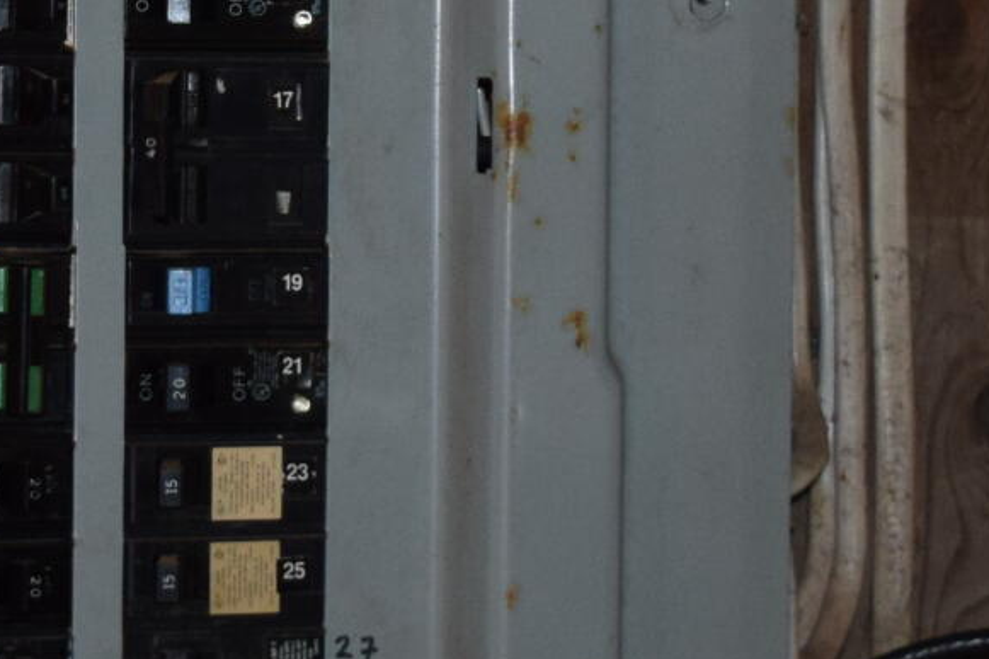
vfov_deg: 7.1
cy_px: 53
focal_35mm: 194
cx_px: -31
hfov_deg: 10.5
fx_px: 5316
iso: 800
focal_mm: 25
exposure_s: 1/60
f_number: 4
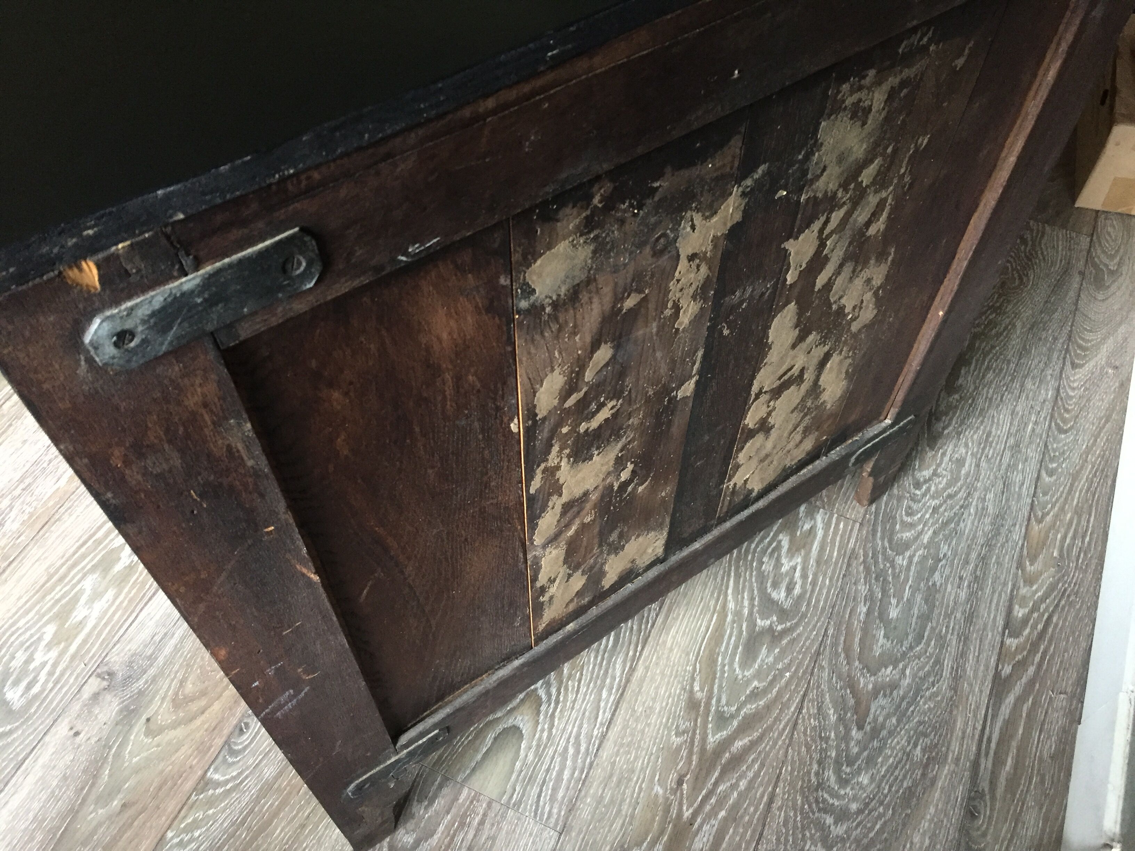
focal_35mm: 29
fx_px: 951
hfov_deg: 61.7
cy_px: 426
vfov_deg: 48.2
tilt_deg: -54.5
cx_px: 568
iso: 250
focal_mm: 4.15
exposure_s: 1/17
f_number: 2.2
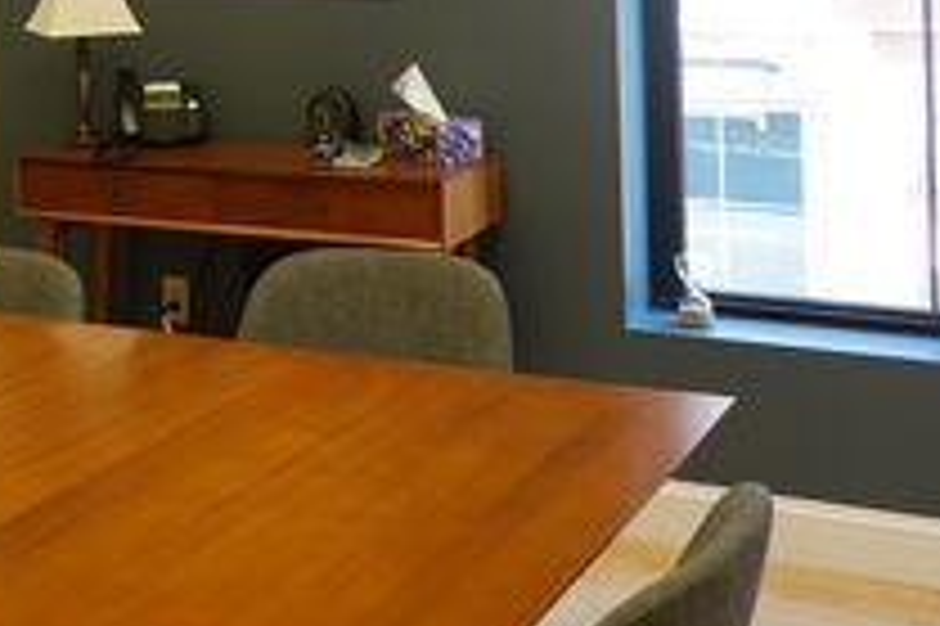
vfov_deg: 18.6
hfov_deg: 28.4
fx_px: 1800
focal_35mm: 69
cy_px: -131
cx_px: 130
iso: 125
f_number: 2.8
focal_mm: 9
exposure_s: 1/30
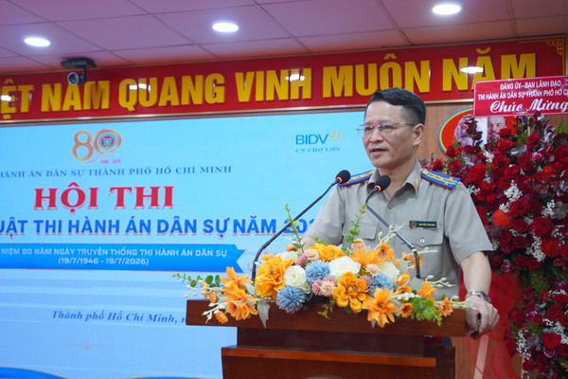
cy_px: 190
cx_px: 284
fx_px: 828
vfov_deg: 25.8
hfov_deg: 37.9
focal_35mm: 52
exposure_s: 1/60
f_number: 4
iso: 640
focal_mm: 35
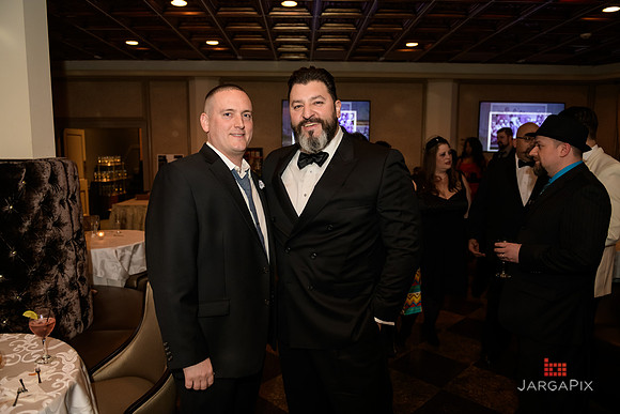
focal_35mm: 26
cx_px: 310
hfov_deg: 69.4
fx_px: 448
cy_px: 207
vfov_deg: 49.6
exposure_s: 1/125
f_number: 3.2
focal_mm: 26
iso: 1600
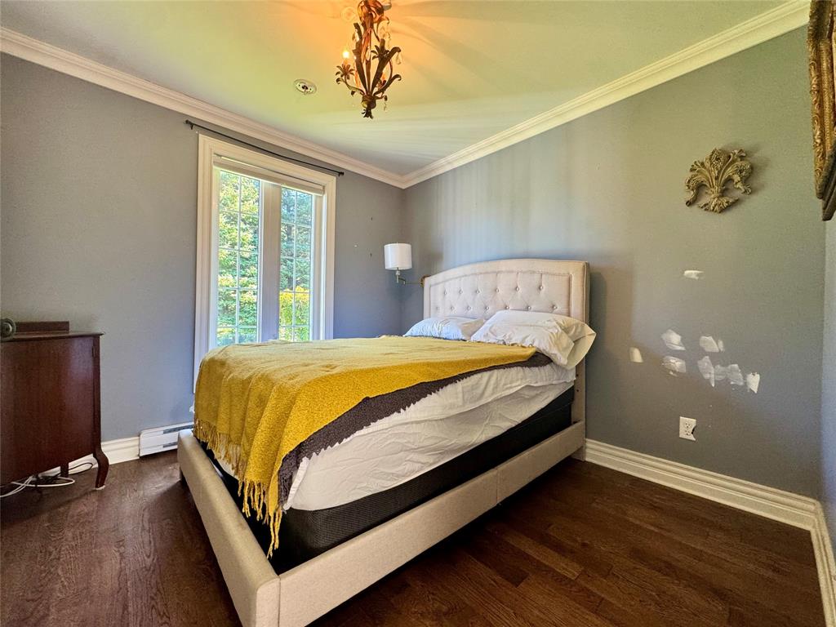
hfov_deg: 102.1
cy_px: 314
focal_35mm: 14
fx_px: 338
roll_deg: -1.2
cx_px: 418
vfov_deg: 85.7
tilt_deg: +0.3
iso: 160
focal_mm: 2.22
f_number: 2.2
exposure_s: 1/60
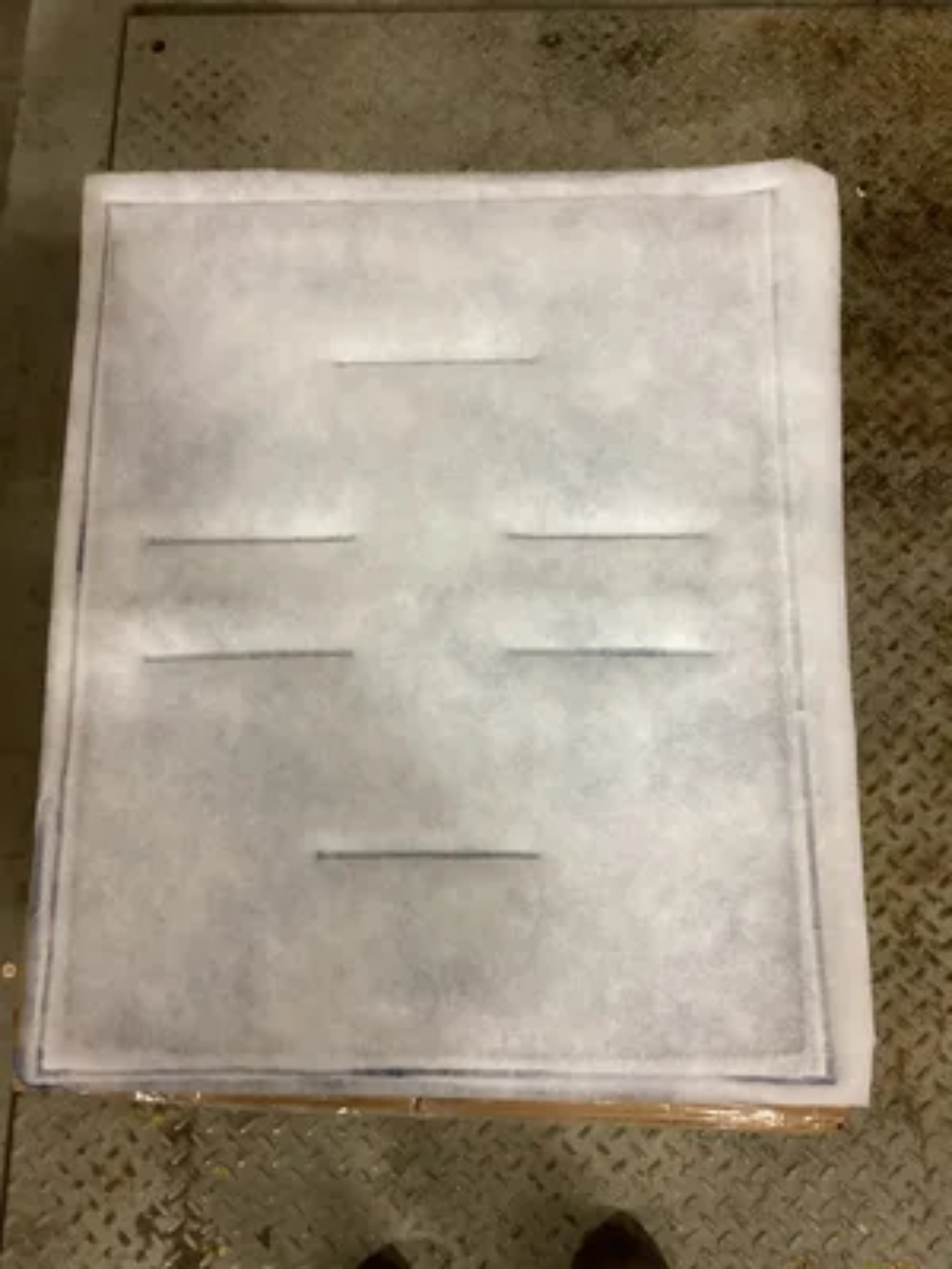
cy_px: 634
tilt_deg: -75.6
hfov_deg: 45.4
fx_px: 1137
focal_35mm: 31
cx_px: 476
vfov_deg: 58.4
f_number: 2.4
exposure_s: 1/50
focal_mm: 3.3
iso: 320
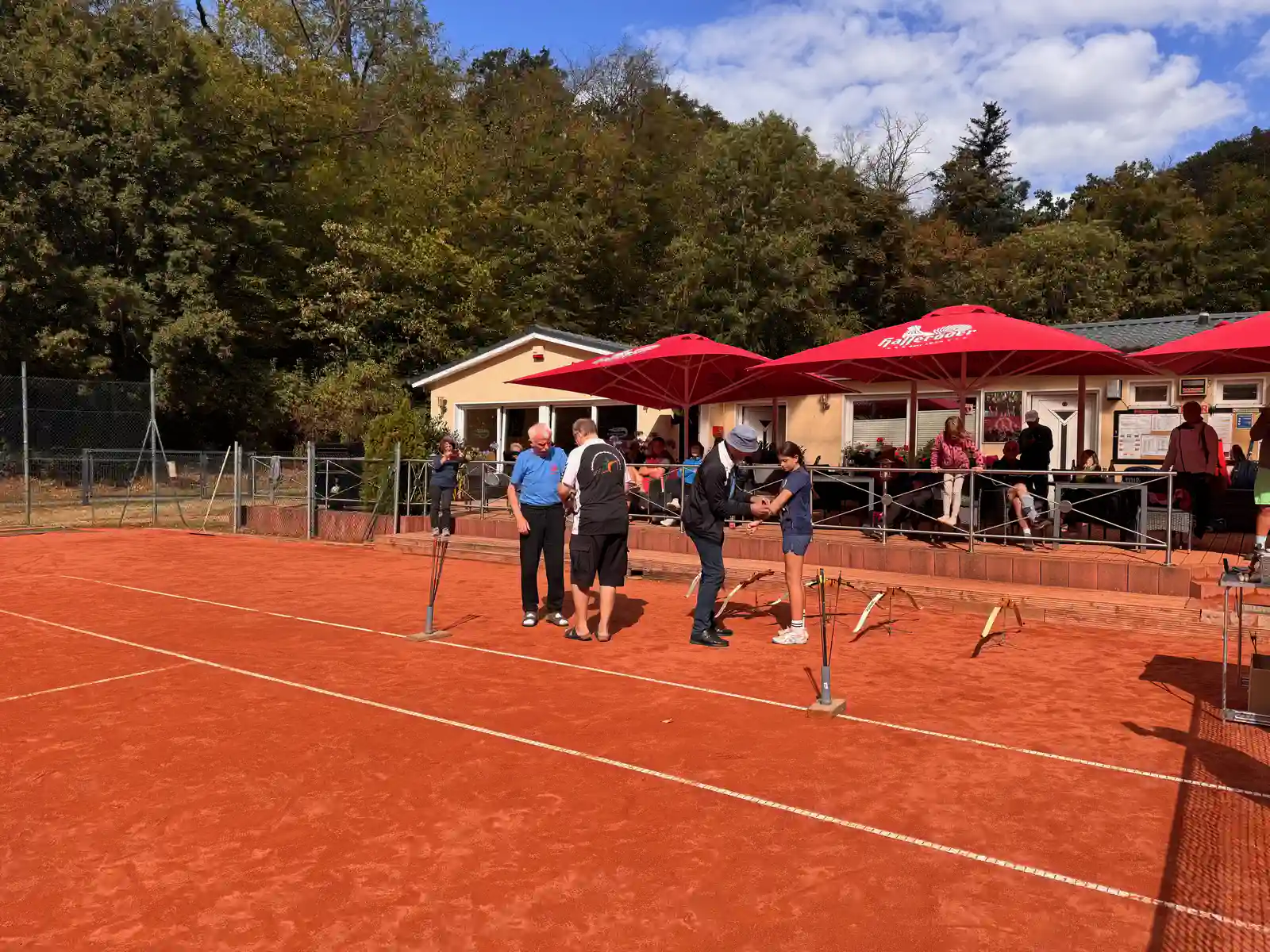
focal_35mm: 24
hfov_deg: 71.6
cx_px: 635
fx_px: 881
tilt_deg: -1.7
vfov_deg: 56.8
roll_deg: -0.4
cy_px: 476
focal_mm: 6.76
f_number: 1.78
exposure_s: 1/2331
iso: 80
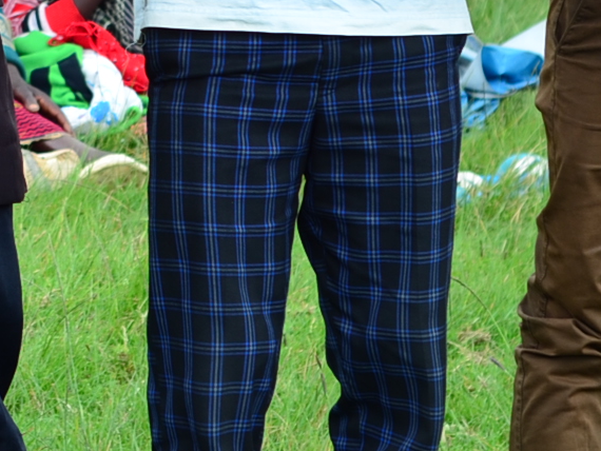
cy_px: -360
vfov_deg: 4.7
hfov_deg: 6.3
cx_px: -344
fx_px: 5402
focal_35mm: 311
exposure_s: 1/200
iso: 100
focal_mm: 50
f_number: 4
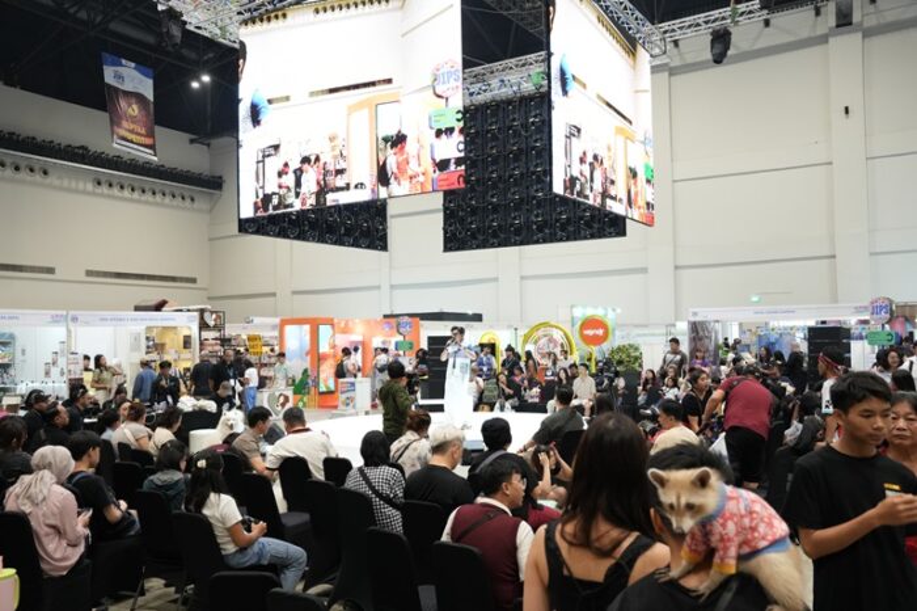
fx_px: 777
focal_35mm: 30
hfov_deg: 61.1
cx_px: 458
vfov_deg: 42.9
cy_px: 306
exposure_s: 1/160
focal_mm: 30.5
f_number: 4.5
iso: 3200
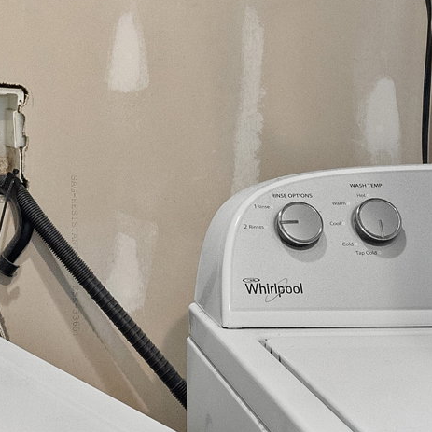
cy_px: 70
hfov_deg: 21.2
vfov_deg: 21.8
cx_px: -25
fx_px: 1101
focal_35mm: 78
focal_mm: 17
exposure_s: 1/2.5
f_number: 8
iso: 500
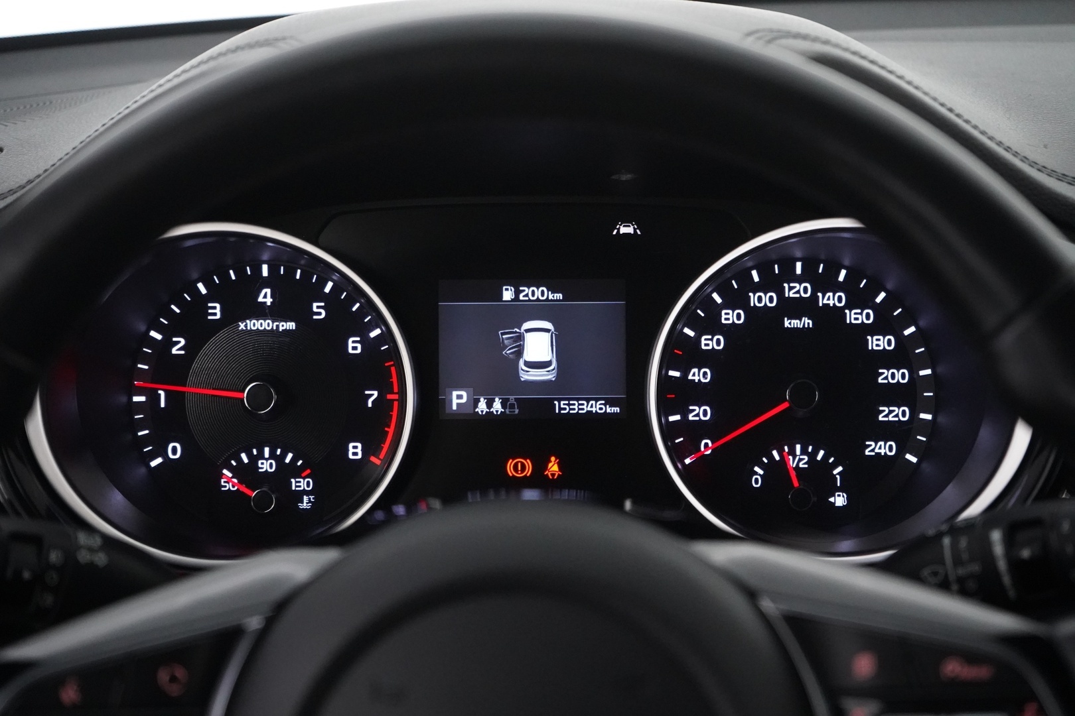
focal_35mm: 70
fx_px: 2090
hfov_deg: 28.8
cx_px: 538
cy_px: 358
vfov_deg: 19.5
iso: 10000
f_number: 5.6
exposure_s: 1/60
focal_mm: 70
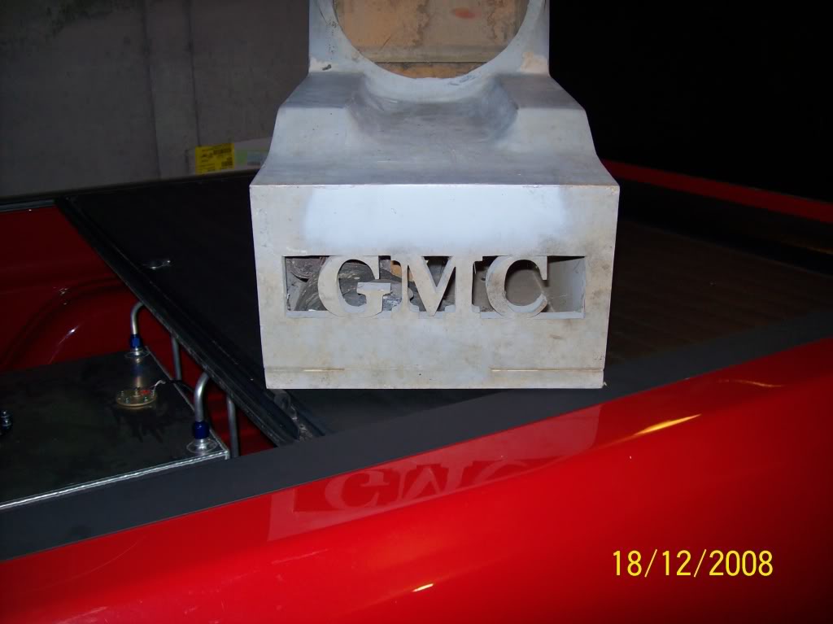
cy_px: 312
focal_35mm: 36
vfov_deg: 39.6
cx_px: 416
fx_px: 866
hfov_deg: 51.4
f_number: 2.7
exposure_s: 1/64
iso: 80
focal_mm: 6
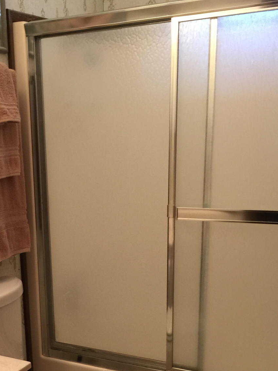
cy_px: 300
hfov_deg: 28.0
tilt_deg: -17.0
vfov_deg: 36.2
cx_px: 60
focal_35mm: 51
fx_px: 546
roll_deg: +1.6
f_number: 2.2
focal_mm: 4.15
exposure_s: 1/15
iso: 64
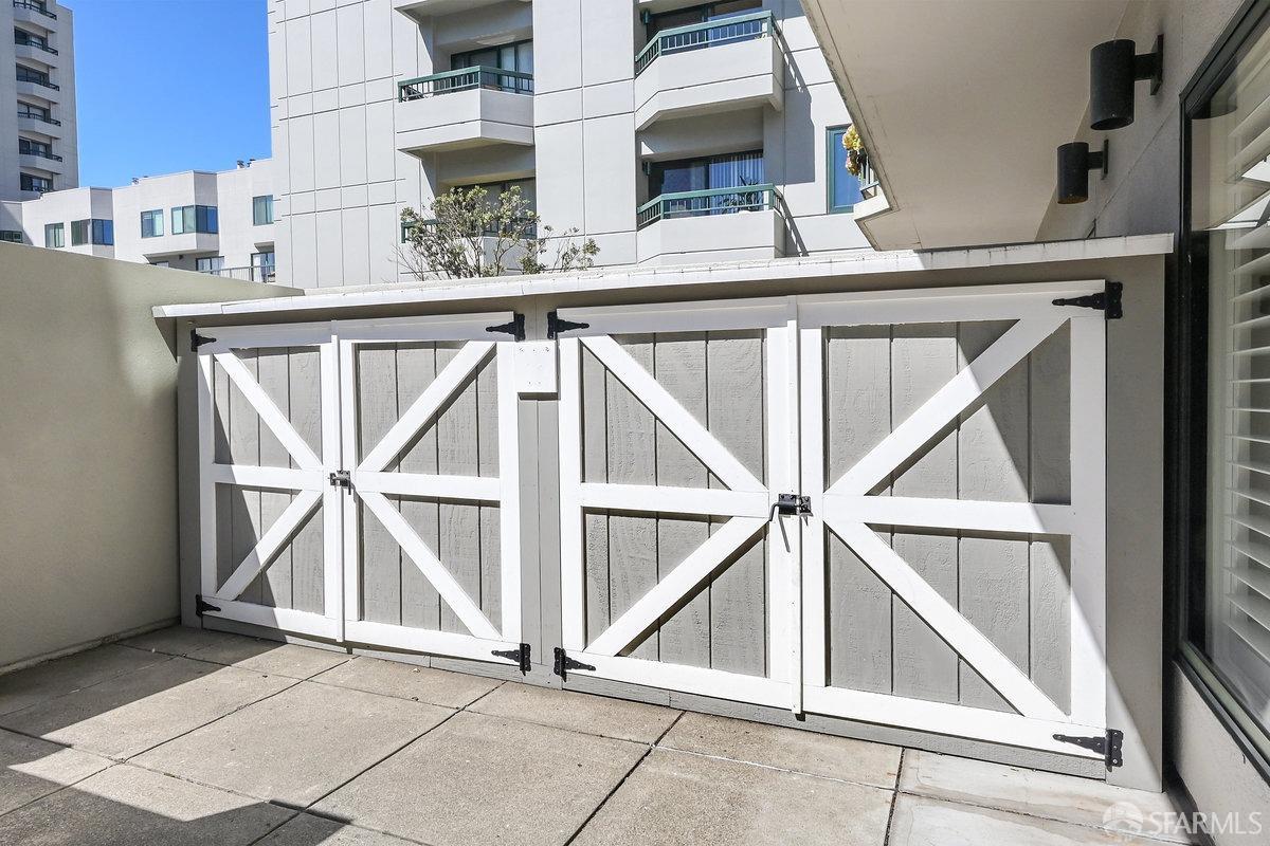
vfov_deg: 59.5
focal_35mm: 21
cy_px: 423
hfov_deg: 81.2
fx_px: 741
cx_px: 635
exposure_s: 1/800
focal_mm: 14
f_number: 11
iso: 800
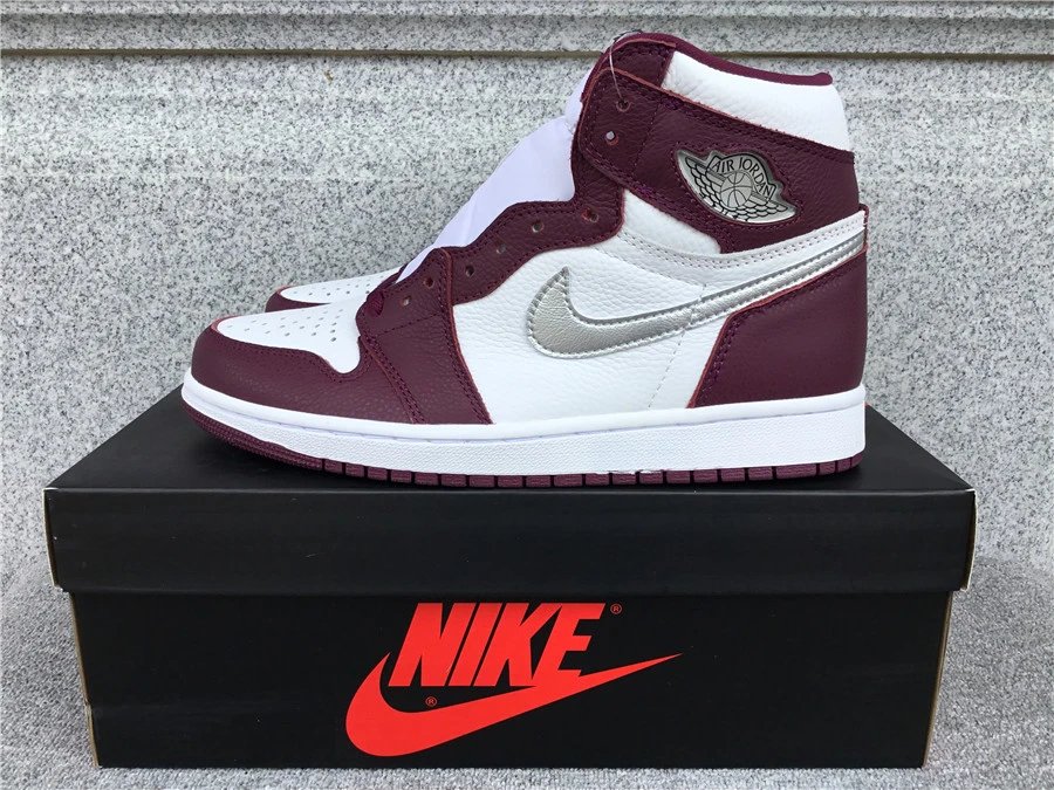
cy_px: 395
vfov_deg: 45.4
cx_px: 527
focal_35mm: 31
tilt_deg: -14.7
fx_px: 944
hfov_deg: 58.4
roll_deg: +0.2
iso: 25
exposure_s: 1/482
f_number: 2.4
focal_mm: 3.3
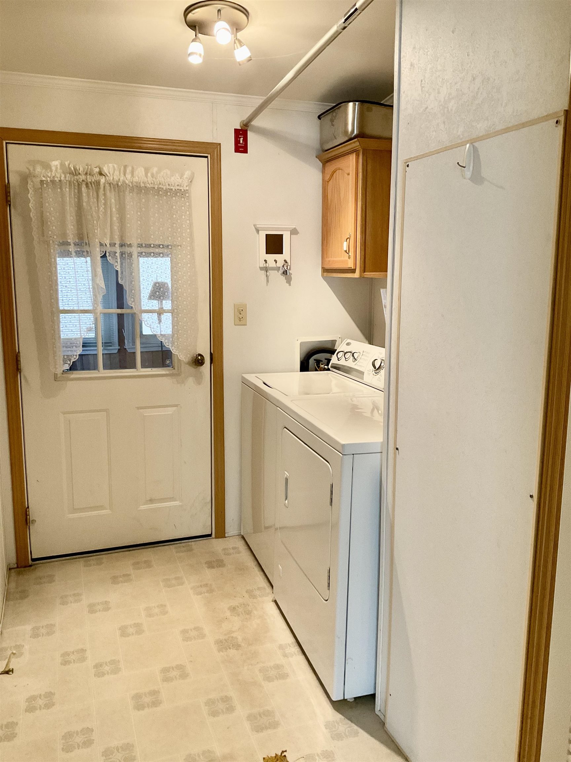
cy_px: 381
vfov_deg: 61.7
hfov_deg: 48.2
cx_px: 286
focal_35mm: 29
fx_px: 638
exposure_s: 1/60
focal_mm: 3
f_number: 1.8
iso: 160
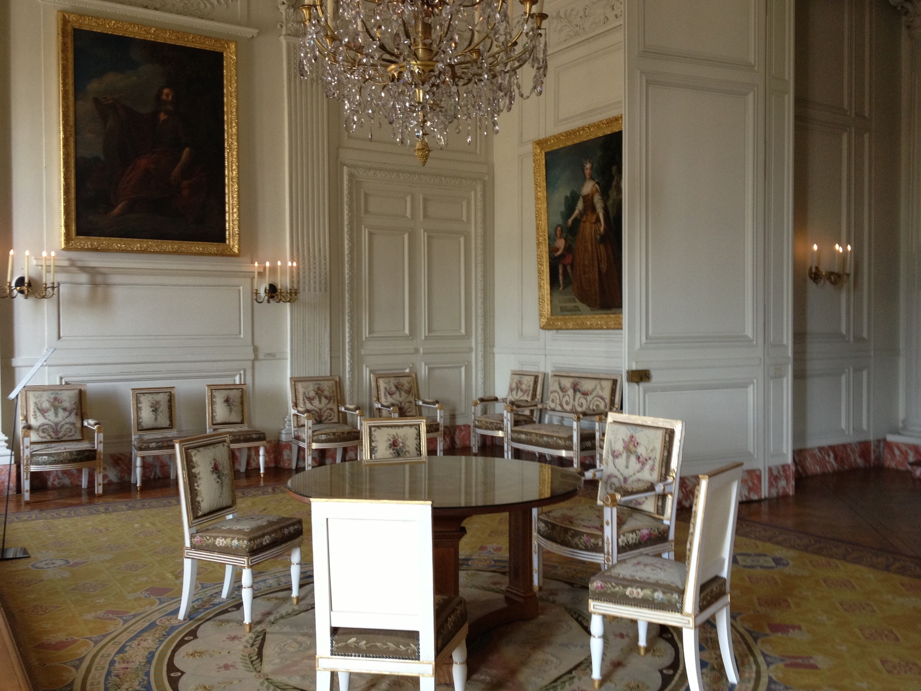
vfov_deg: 40.7
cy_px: 346
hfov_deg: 52.6
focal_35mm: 35
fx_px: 931
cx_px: 460
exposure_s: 1/20
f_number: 2.4
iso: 100
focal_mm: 4.28
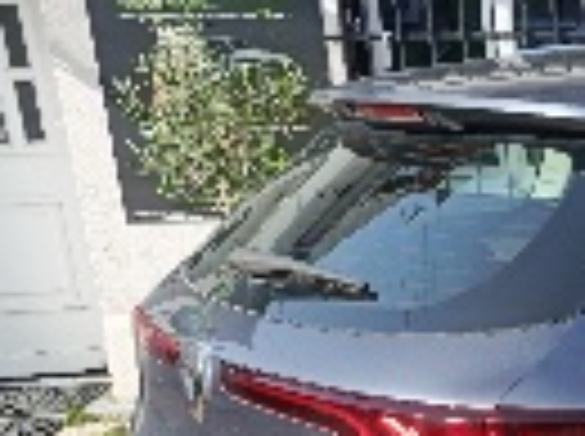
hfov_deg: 21.5
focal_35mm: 77
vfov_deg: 18.3
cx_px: 864
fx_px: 1299
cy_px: 485
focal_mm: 5.24
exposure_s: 1/180
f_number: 1.7
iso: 50
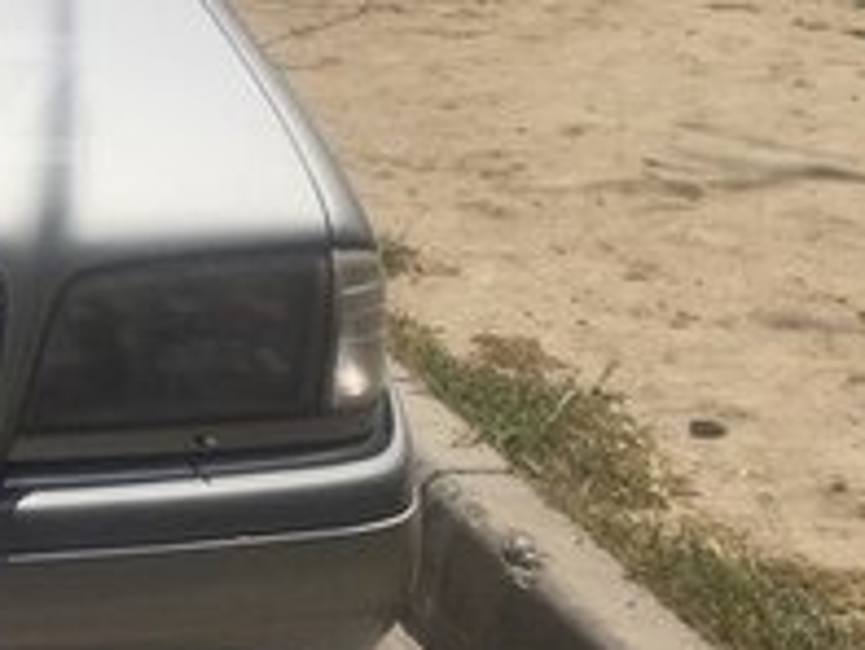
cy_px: 99
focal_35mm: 97
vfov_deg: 15.1
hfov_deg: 18.3
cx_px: -369
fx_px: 2425
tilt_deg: -15.1
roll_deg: -3.4
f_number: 2.2
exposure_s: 1/5650
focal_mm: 4.15
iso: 32
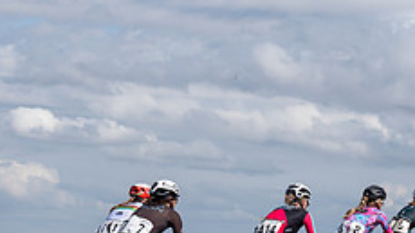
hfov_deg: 11.6
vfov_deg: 6.5
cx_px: 106
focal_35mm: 185
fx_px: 2034
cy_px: 154
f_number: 5.6
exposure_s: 1/800
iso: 100
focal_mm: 70
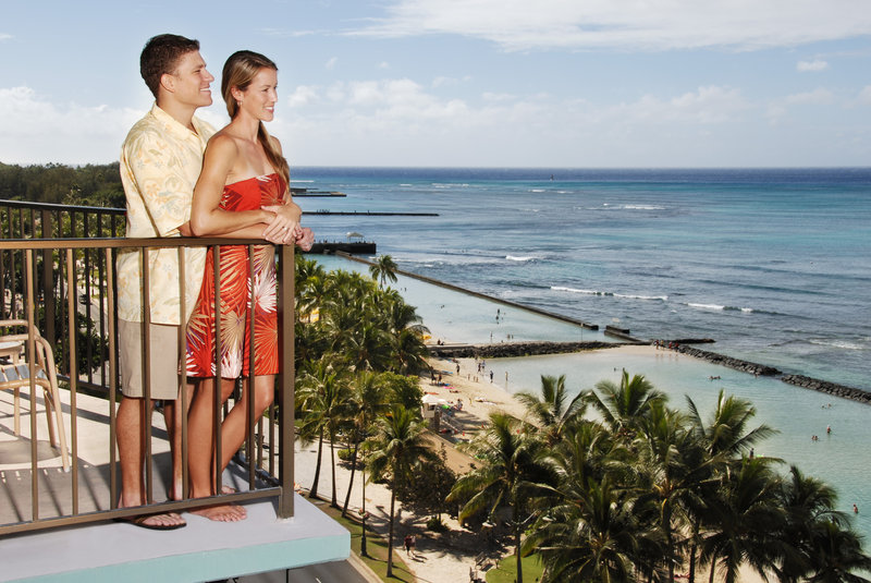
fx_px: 1162
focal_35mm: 48
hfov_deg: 41.1
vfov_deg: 28.1
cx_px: 436
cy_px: 292
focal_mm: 32
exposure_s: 1/200
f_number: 11
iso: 100
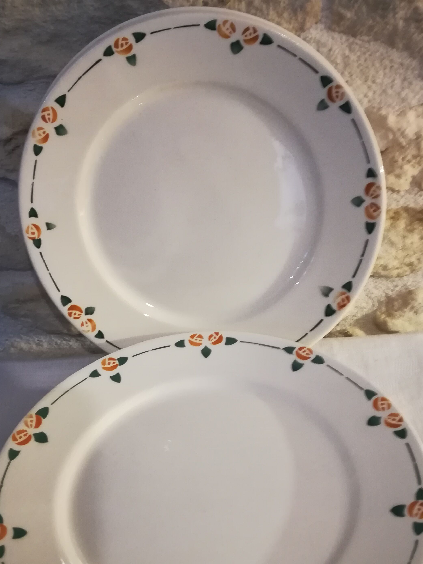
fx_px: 603
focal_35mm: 37
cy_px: 314
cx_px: 211
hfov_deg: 38.7
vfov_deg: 50.0
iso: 500
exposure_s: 1/20
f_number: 2.2
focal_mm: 3.83
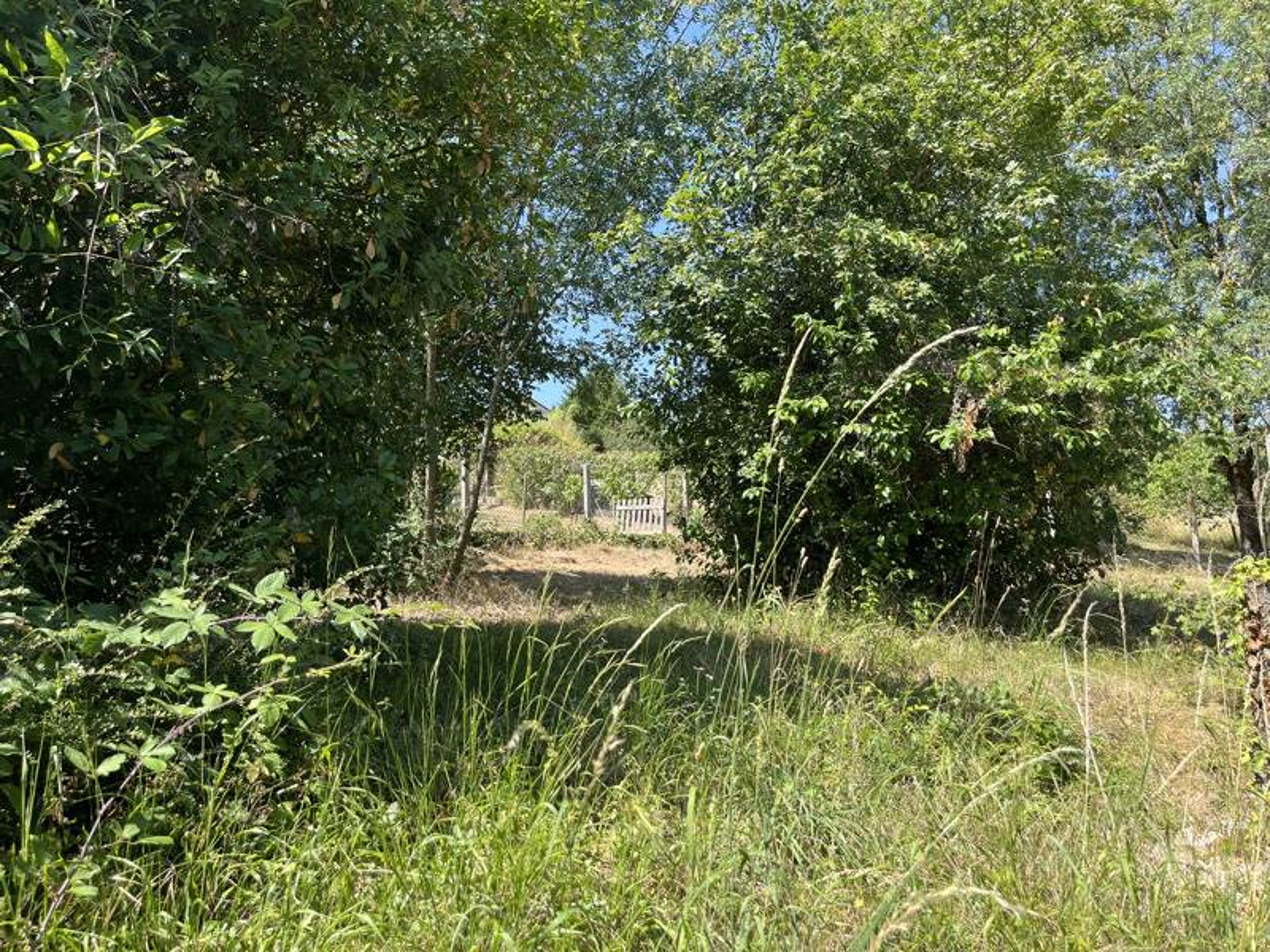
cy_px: 476
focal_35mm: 26
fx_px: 954
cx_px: 635
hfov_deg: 67.3
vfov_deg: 53.1
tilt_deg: +6.4
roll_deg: +1.5
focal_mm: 5.1
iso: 50
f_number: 1.6
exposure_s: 1/891
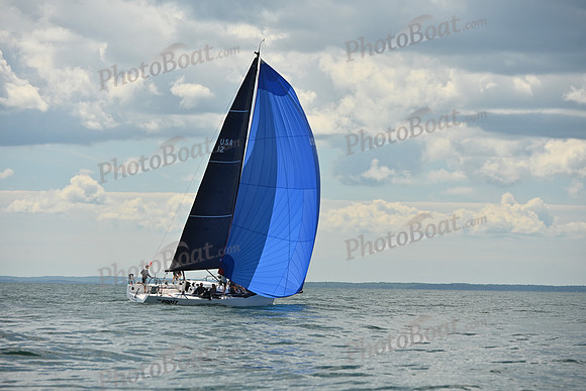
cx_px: 293
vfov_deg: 7.9
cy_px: 196
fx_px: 2849
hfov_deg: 11.7
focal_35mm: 175
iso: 250
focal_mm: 175
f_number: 6.3
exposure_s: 1/1000
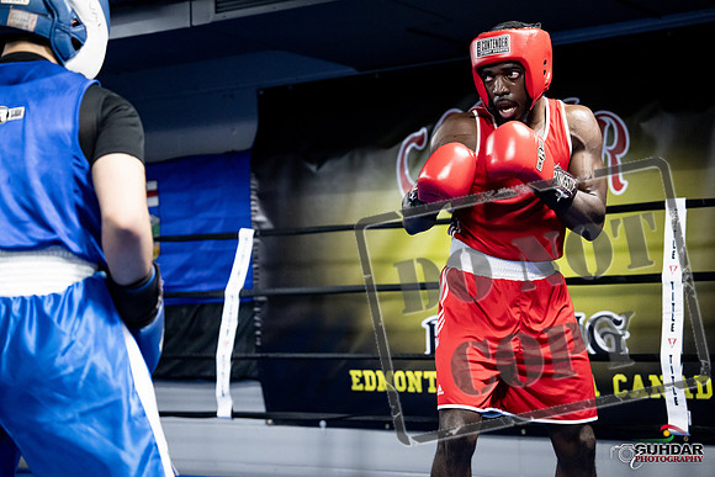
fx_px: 1331
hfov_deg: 30.1
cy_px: 238
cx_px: 358
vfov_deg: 20.3
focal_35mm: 67
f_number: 2.8
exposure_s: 1/1000
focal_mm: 67
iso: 8000
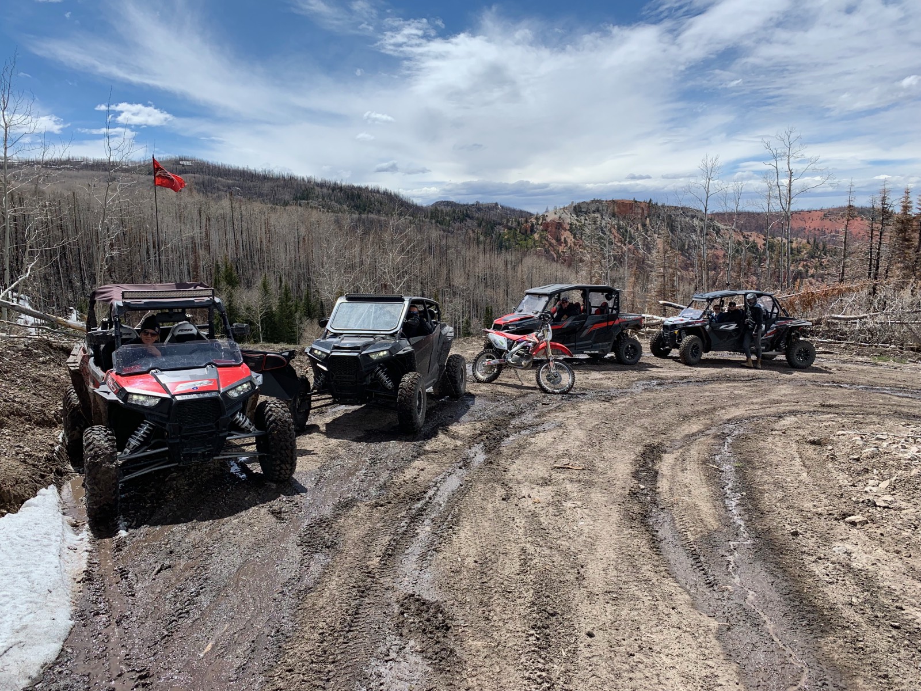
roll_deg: +0.9
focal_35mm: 26
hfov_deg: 67.3
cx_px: 460
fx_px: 692
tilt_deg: -8.4
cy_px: 346
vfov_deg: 53.1
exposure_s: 1/2915
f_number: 1.8
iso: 25
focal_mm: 4.25
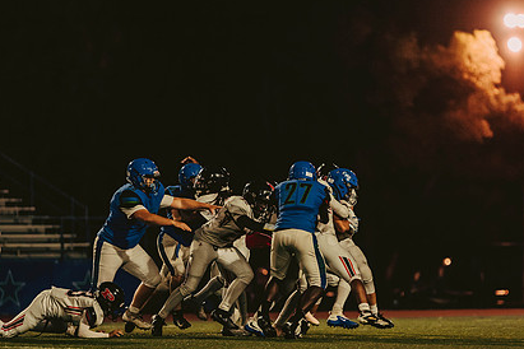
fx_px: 4104
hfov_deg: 7.3
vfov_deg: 4.9
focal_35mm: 282
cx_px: 330
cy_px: 238
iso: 2500
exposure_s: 1/1000
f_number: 2.8
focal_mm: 200
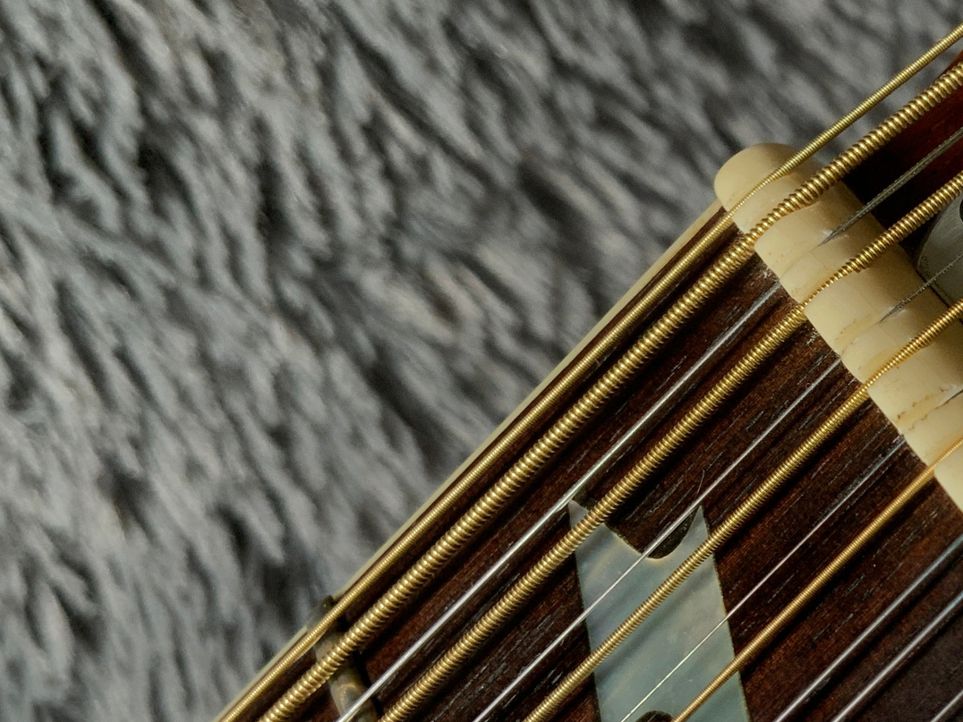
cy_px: 506
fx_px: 1920
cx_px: 1012
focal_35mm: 69
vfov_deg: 21.2
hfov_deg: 26.3
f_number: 1.8
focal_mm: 3
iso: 50
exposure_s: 1/104
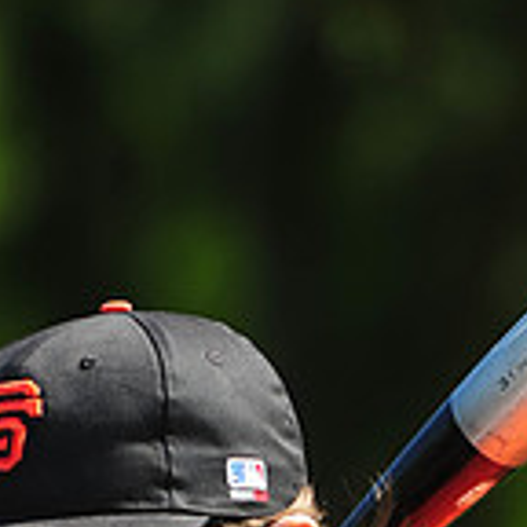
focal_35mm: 685
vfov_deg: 2.6
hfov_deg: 2.6
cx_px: 172
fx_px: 11799
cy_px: 758
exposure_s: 1/1000
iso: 200
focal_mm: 200
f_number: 4.5
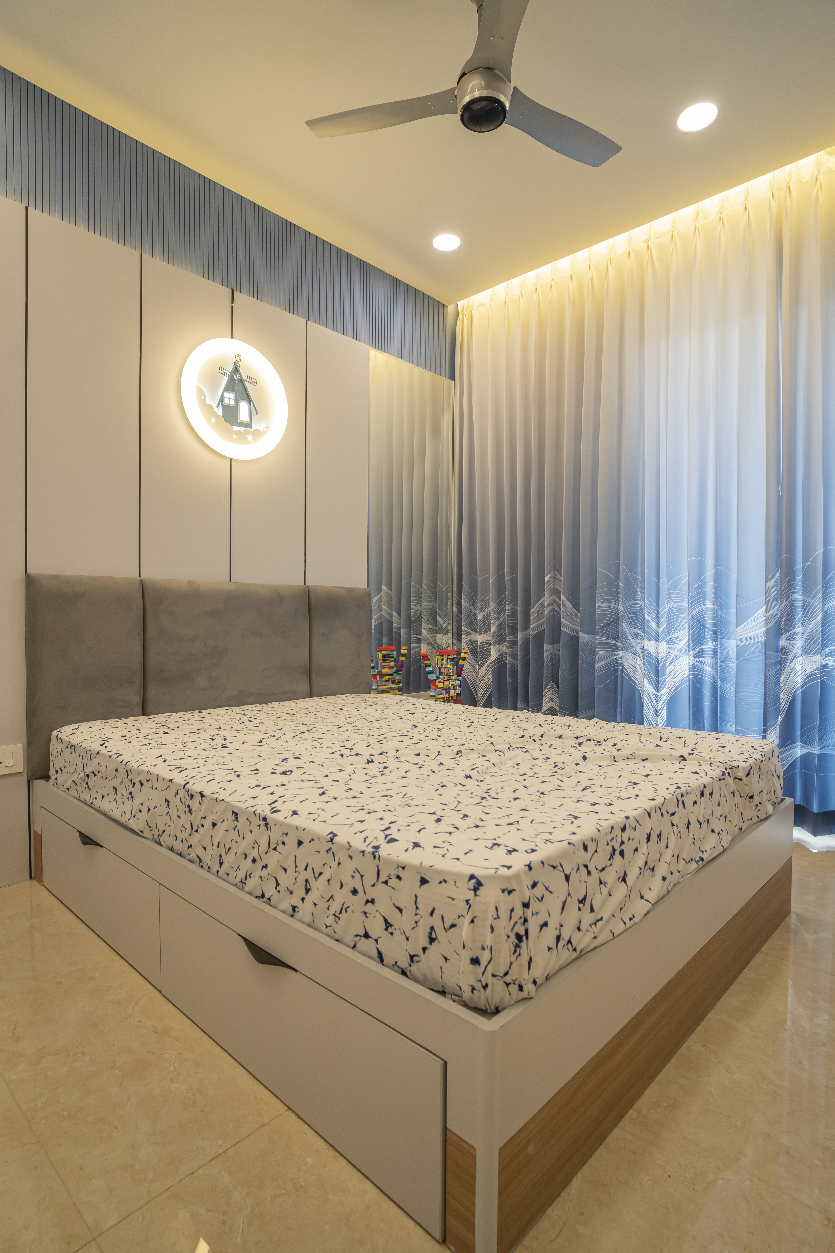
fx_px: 626
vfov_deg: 90.0
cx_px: 418
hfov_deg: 67.4
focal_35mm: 18
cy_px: 626
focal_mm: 18
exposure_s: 1/125
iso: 1000
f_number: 6.3
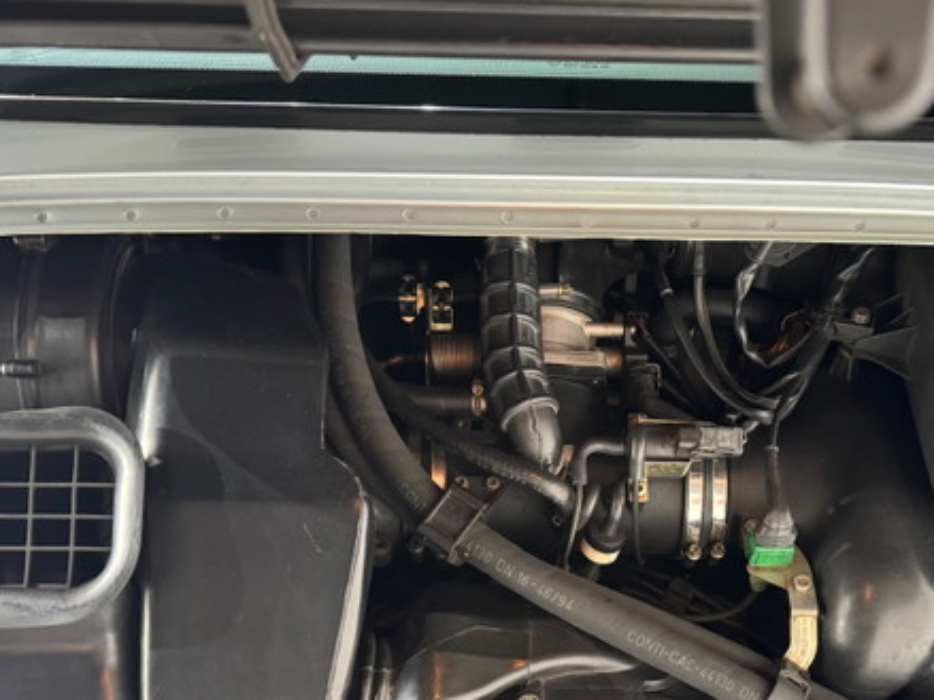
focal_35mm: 42
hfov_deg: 44.6
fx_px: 1133
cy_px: 547
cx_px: 560
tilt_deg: -51.5
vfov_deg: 33.5
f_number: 1.78
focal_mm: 6.76
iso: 800
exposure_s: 1/33
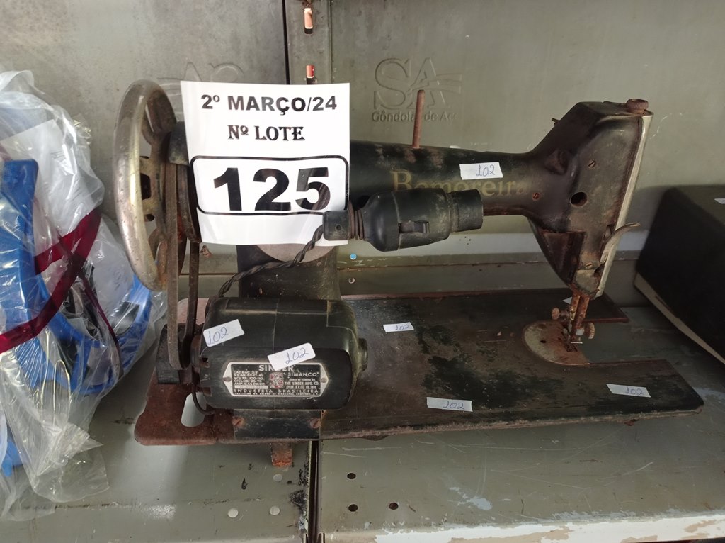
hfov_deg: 63.5
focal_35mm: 28
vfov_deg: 49.7
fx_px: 586
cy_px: 272
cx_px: 362
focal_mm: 4.7
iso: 407
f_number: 1.79
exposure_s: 1/24
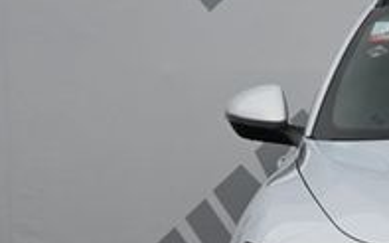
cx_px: 581
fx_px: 2264
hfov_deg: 9.5
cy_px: 243
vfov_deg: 6.1
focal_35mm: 214
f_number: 6
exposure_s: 1/250
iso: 160
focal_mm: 43
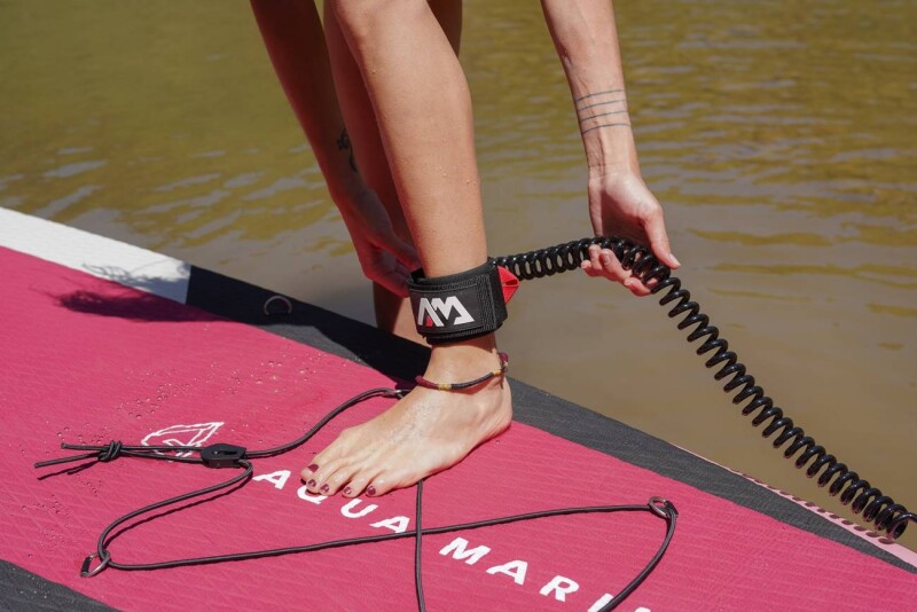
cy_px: 306
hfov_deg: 39.6
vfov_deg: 27.0
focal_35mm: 50
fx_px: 1274
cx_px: 458
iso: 100
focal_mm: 50
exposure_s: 1/400
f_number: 5.6
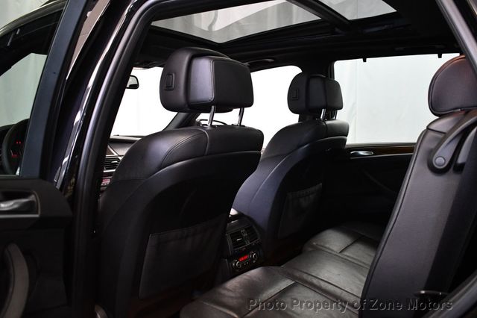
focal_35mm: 34
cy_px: 159
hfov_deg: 55.8
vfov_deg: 38.8
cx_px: 238
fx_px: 450
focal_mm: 23
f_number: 3.8
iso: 3200
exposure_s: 1/125
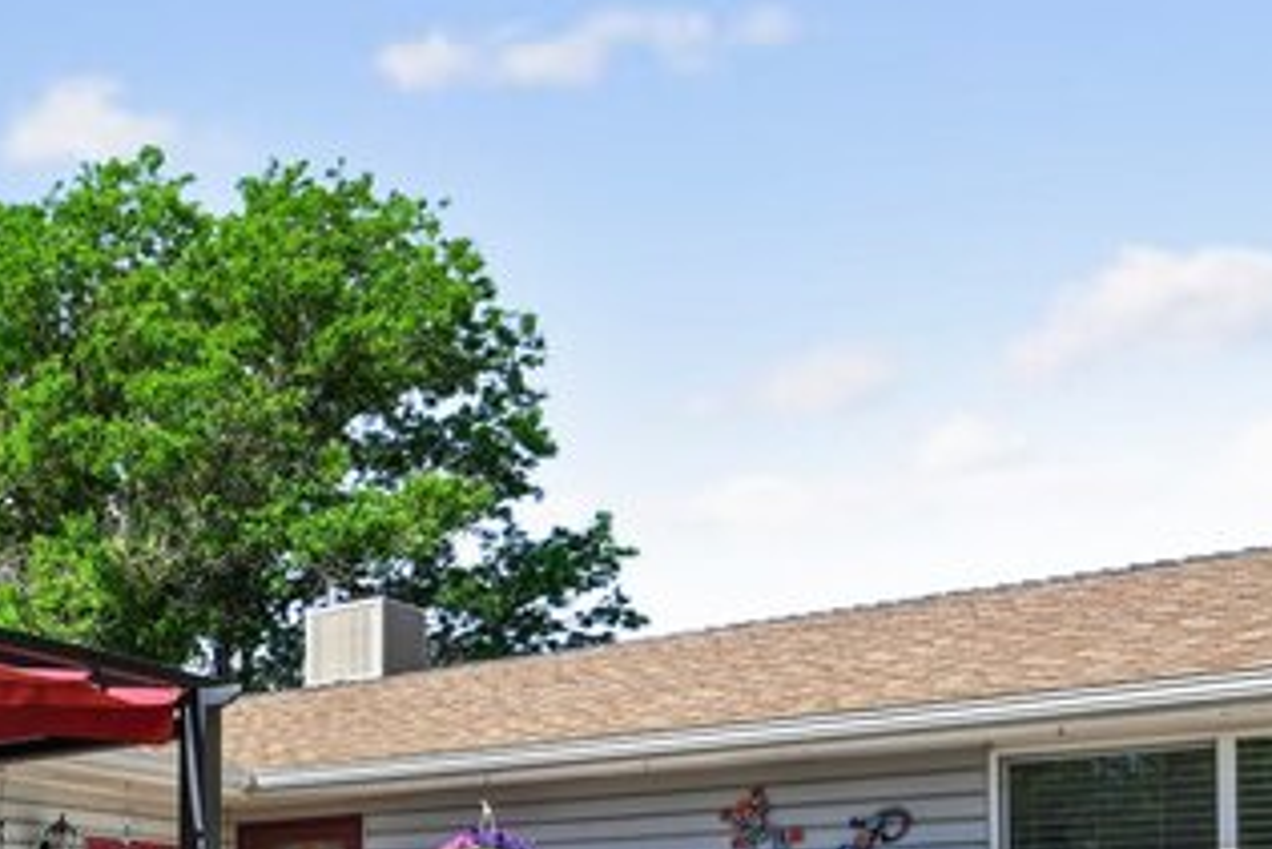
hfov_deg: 38.6
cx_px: -36
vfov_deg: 27.8
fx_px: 1565
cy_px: 923
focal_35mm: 44
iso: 400
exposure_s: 1/400
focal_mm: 17.5
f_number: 11
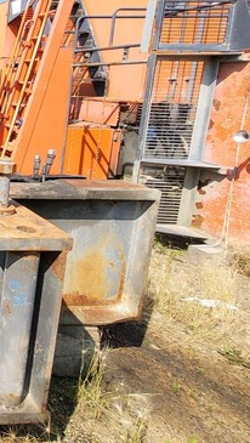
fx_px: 364
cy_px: 144
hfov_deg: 24.6
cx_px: -161
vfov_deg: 60.9
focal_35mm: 31
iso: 32
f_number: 2.2
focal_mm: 1.74
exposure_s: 1/633
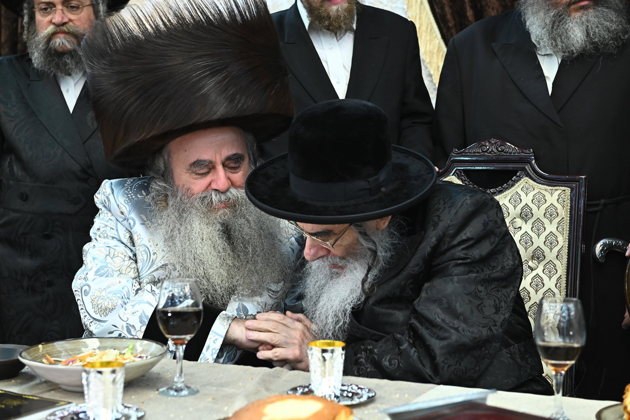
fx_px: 1085
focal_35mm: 62
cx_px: 315
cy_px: 210
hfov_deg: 32.4
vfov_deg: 21.9
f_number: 4.5
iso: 2000
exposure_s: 1/200
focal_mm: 62
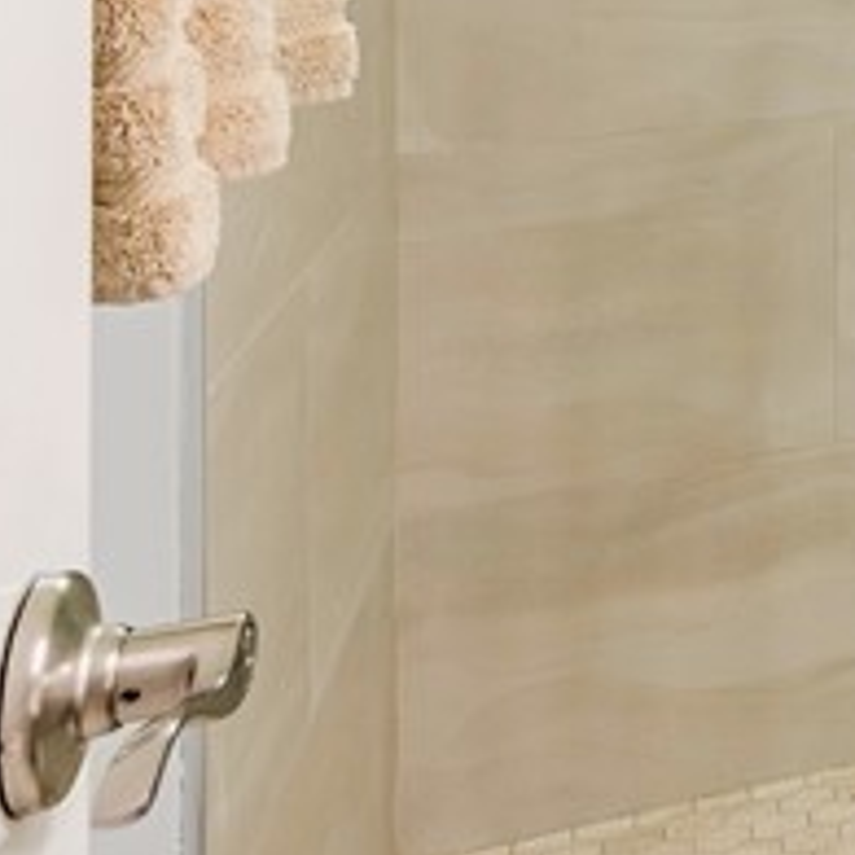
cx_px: 2037
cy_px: -250
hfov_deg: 15.0
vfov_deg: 21.9
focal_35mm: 71
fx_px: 1984
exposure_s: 1/2
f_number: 9
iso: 100
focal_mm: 15
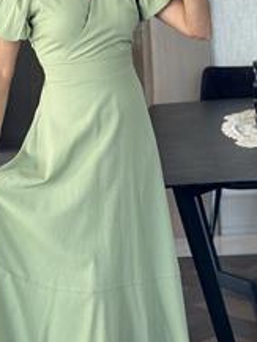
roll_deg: +3.7
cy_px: 173
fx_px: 1108
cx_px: 102
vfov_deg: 17.6
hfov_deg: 13.2
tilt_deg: -17.5
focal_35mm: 112
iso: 125
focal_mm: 6.86
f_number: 1.78
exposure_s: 1/75
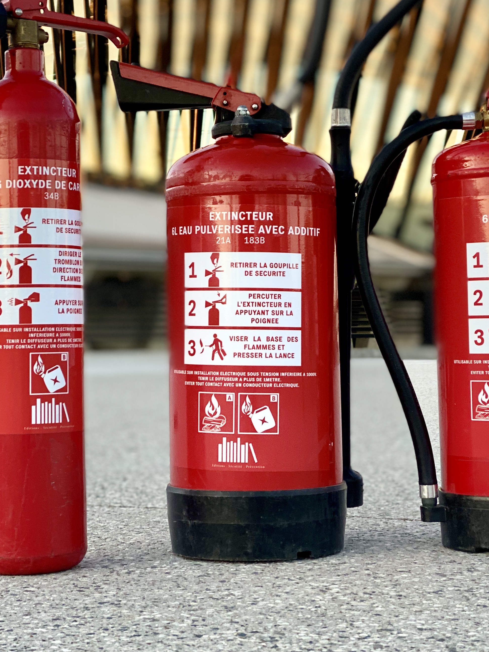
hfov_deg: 18.4
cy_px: 245
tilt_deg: +2.6
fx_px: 1507
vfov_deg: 24.3
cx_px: 278
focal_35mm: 80
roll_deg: +0.3
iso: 50
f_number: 2
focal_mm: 6
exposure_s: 1/122
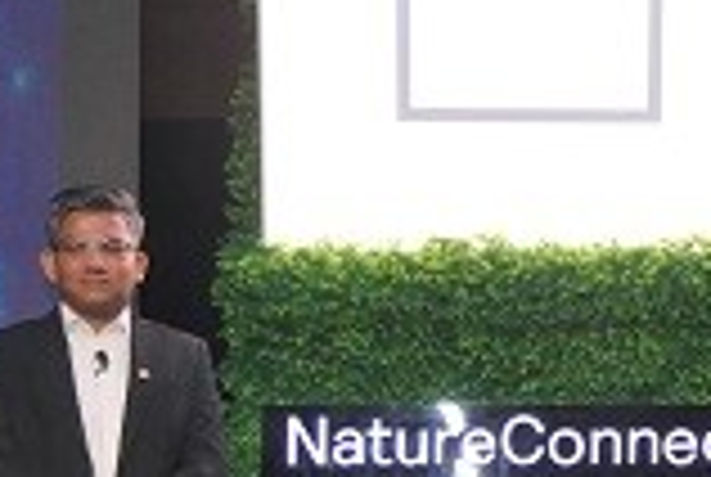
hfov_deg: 19.8
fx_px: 1998
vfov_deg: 13.6
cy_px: 367
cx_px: 626
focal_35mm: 101
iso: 800
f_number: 3.2
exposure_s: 1/125
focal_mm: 11.7
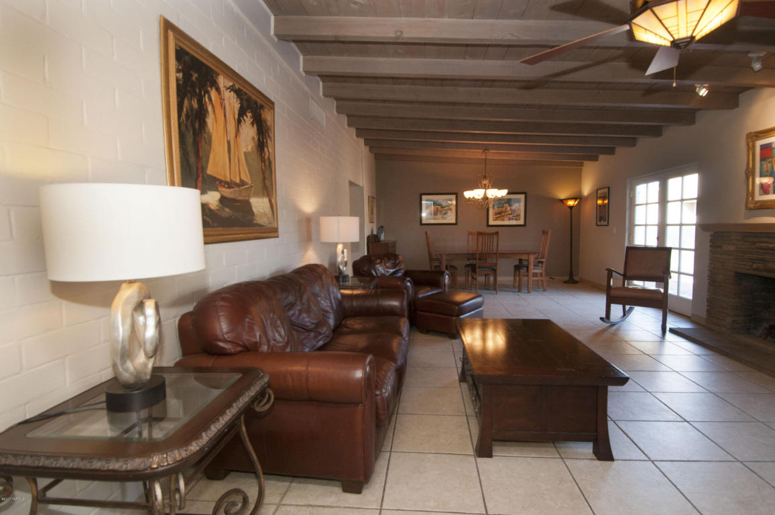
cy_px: 258
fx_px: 387
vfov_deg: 67.3
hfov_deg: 90.1
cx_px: 388
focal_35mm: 18
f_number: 5.6
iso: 400
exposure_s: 1/60
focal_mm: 12
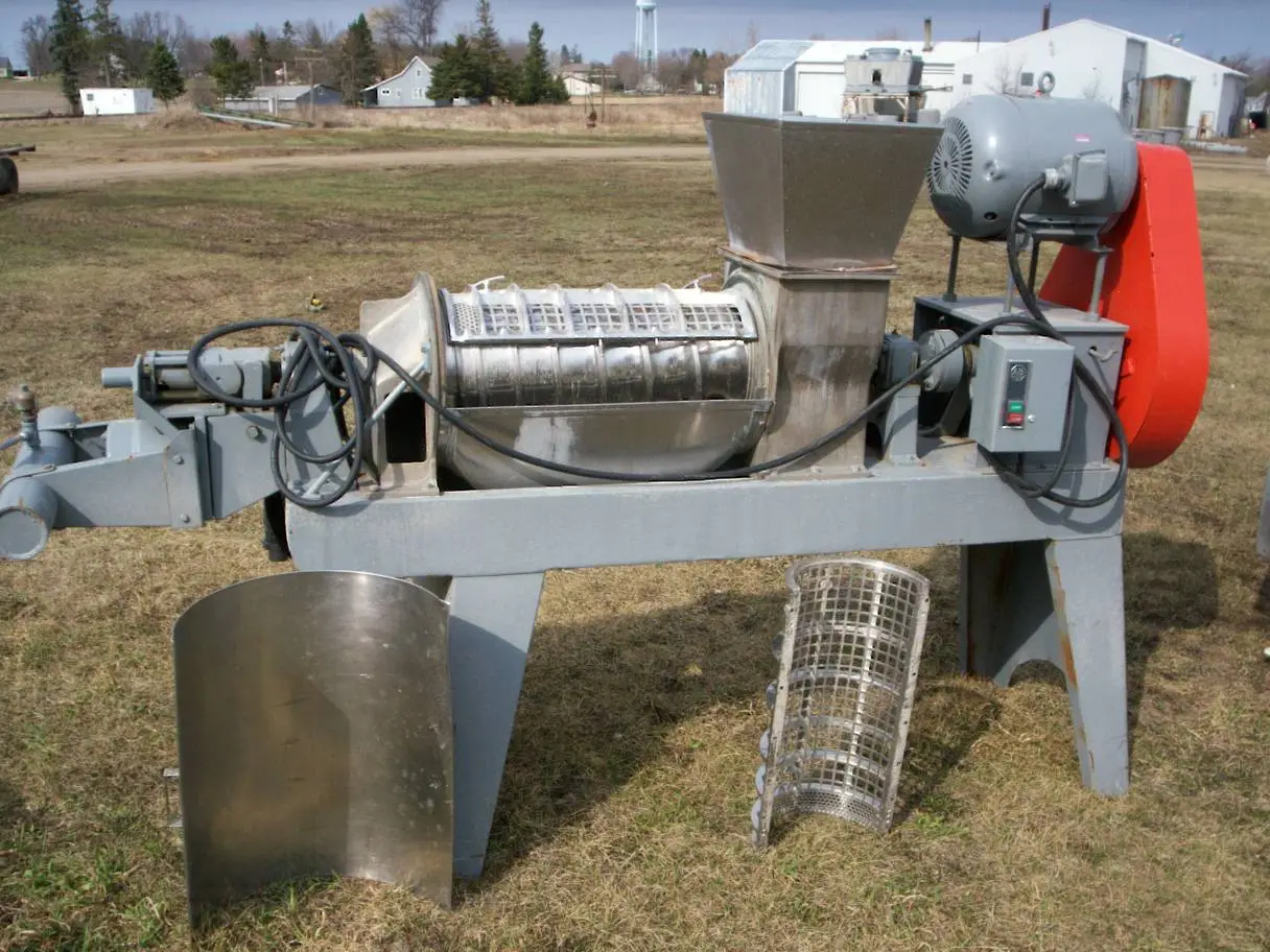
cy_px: 476
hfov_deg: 51.4
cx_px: 635
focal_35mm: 36
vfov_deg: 39.7
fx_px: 1321
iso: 100
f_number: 4.5
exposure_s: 1/617
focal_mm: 5.9
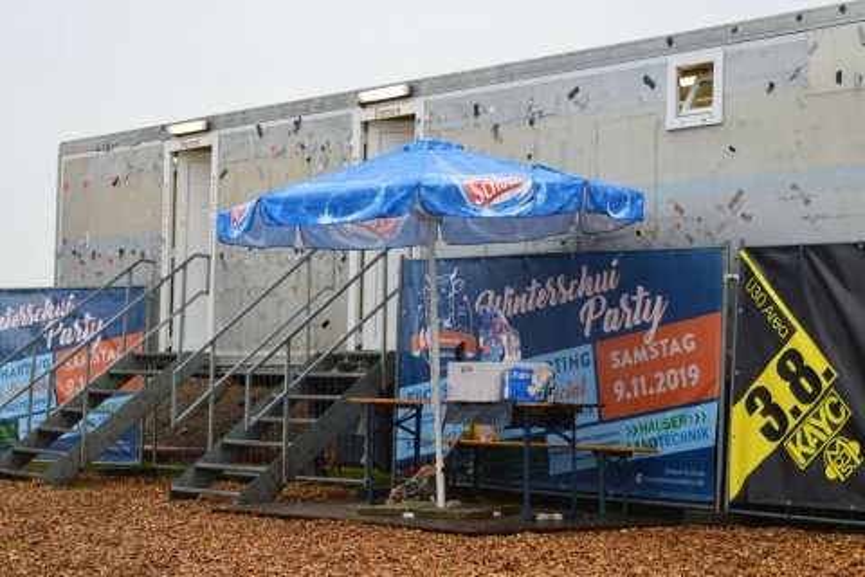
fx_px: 1874
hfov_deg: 26.0
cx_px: 432
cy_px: 288
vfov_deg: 17.5
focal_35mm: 78
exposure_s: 1/80
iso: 400
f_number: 8
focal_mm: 52
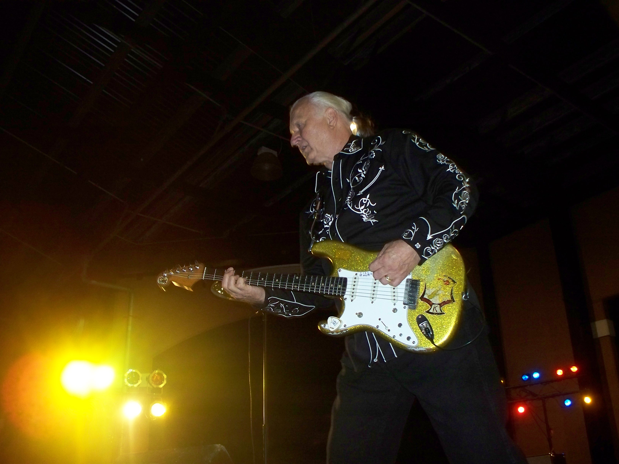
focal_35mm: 36
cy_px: 232
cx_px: 310
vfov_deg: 39.7
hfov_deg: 51.4
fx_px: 644
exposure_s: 1/30
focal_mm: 7.54
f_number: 2.8
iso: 400
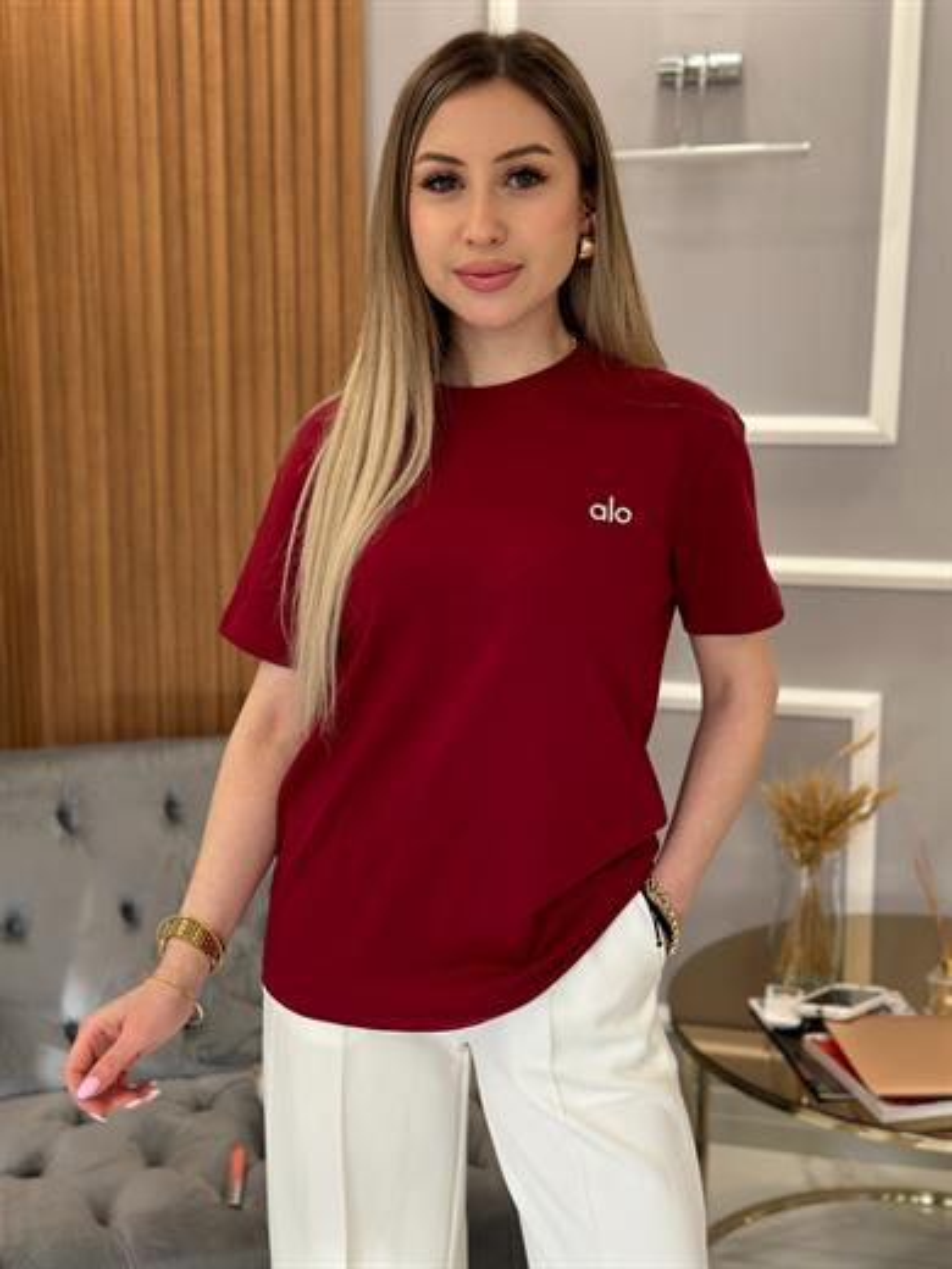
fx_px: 1760
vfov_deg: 39.7
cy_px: 634
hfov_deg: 30.3
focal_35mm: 48
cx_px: 476
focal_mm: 6.86
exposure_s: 1/119
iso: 125
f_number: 1.78
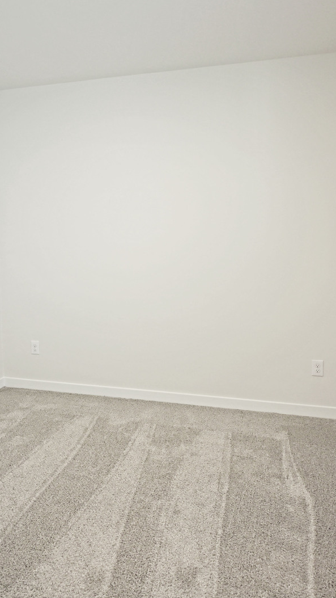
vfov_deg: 66.1
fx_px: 459
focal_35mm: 29
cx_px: 154
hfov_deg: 40.2
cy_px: 294
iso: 140
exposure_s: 1/20
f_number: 3.5
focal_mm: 12
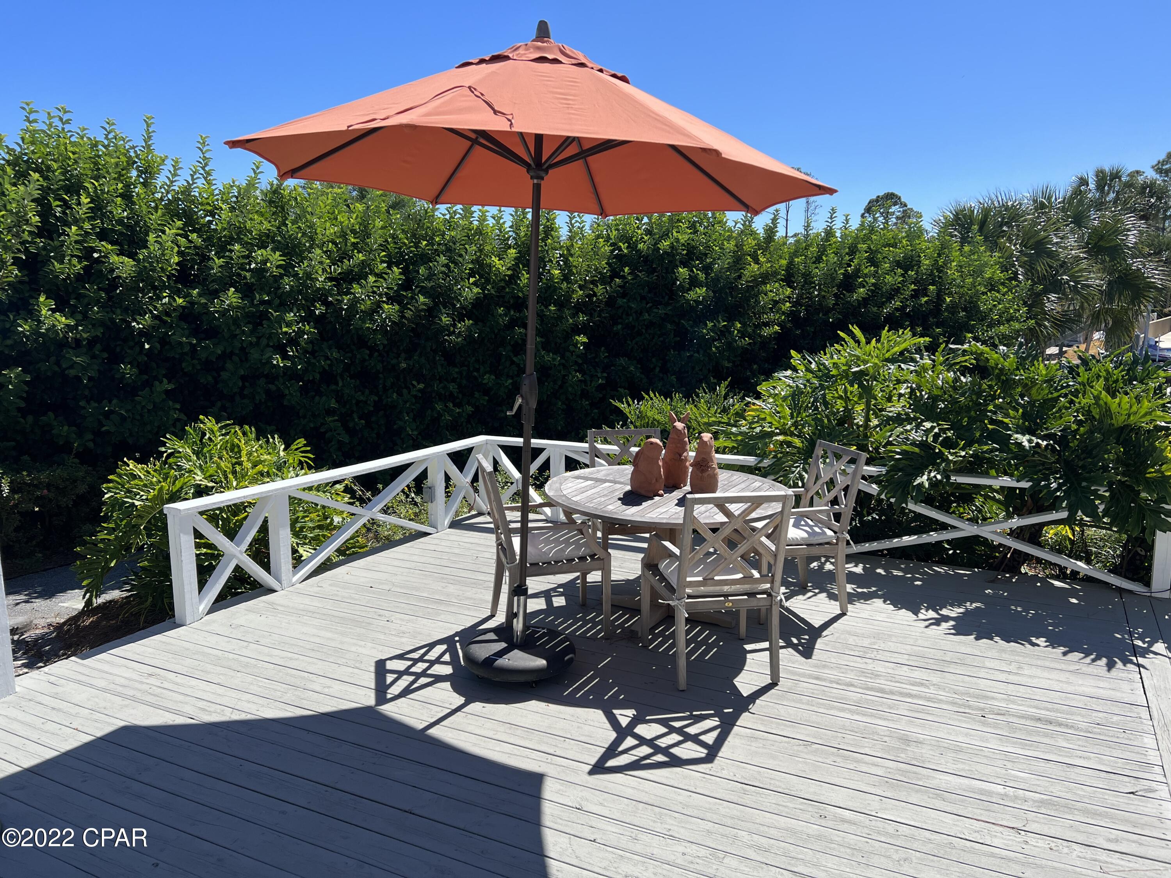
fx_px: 880
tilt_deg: -8.9
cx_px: 586
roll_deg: -0.6
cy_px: 439
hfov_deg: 67.3
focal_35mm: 26
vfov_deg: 53.1
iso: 50
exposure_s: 1/3571
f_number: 1.5
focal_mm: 5.7
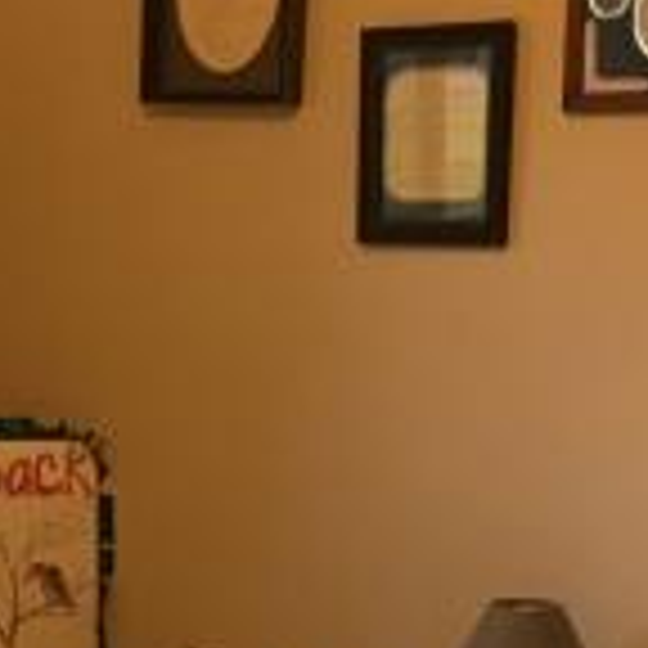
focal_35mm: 114
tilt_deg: -15.5
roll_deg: +0.0
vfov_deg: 14.8
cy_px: 778
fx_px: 2414
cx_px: -27
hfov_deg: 15.0
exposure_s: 1/17
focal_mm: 4.15
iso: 200
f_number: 2.2
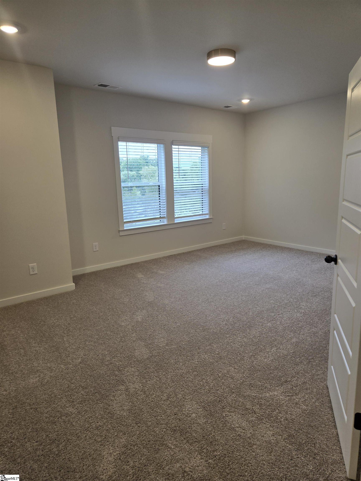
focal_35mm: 23
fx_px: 320
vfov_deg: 73.9
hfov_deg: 58.9
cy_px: 240
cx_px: 180
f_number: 1.8
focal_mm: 5.4
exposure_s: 1/120
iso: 64
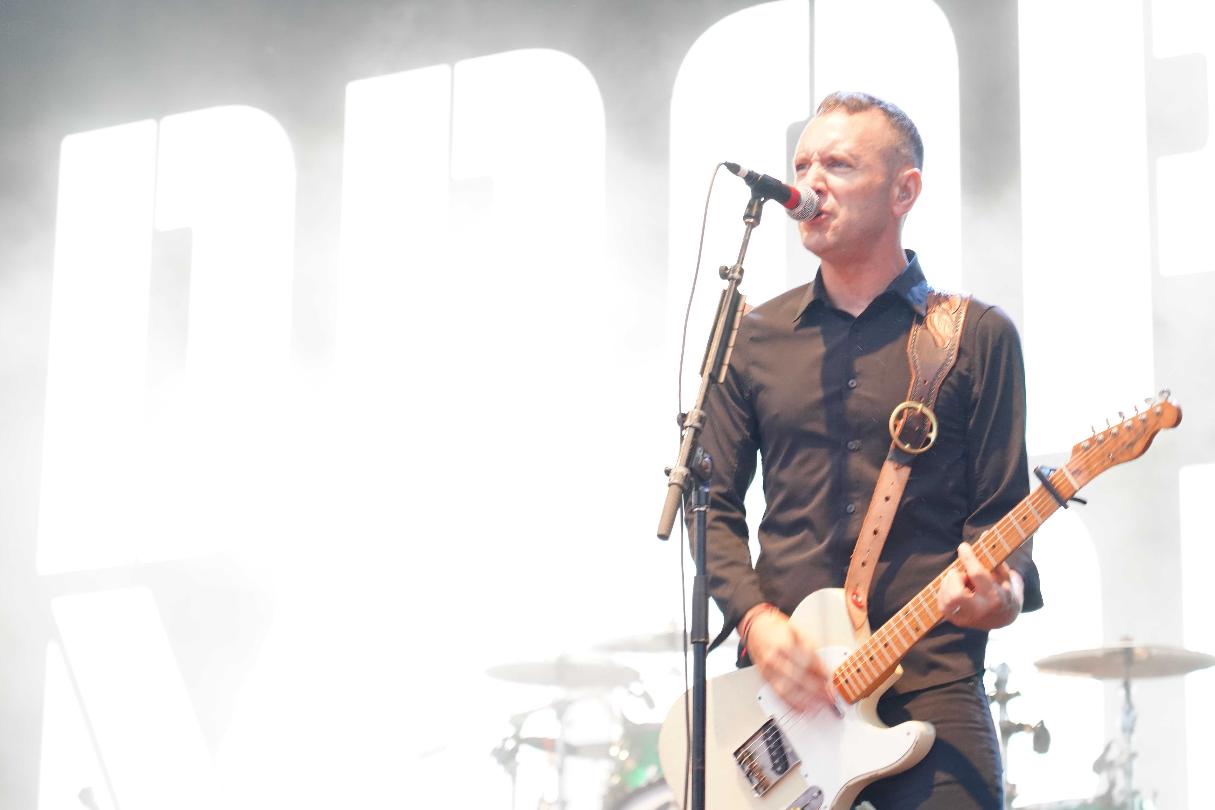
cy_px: 405
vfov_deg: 13.0
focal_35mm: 105
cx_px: 608
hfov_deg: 19.5
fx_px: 3543
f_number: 4
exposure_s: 1/125
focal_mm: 105
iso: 4000
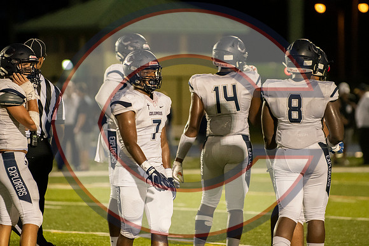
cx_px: 184
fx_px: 3076
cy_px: 123
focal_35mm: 300
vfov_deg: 4.6
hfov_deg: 6.9
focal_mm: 200
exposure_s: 1/1600
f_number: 2.8
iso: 7200
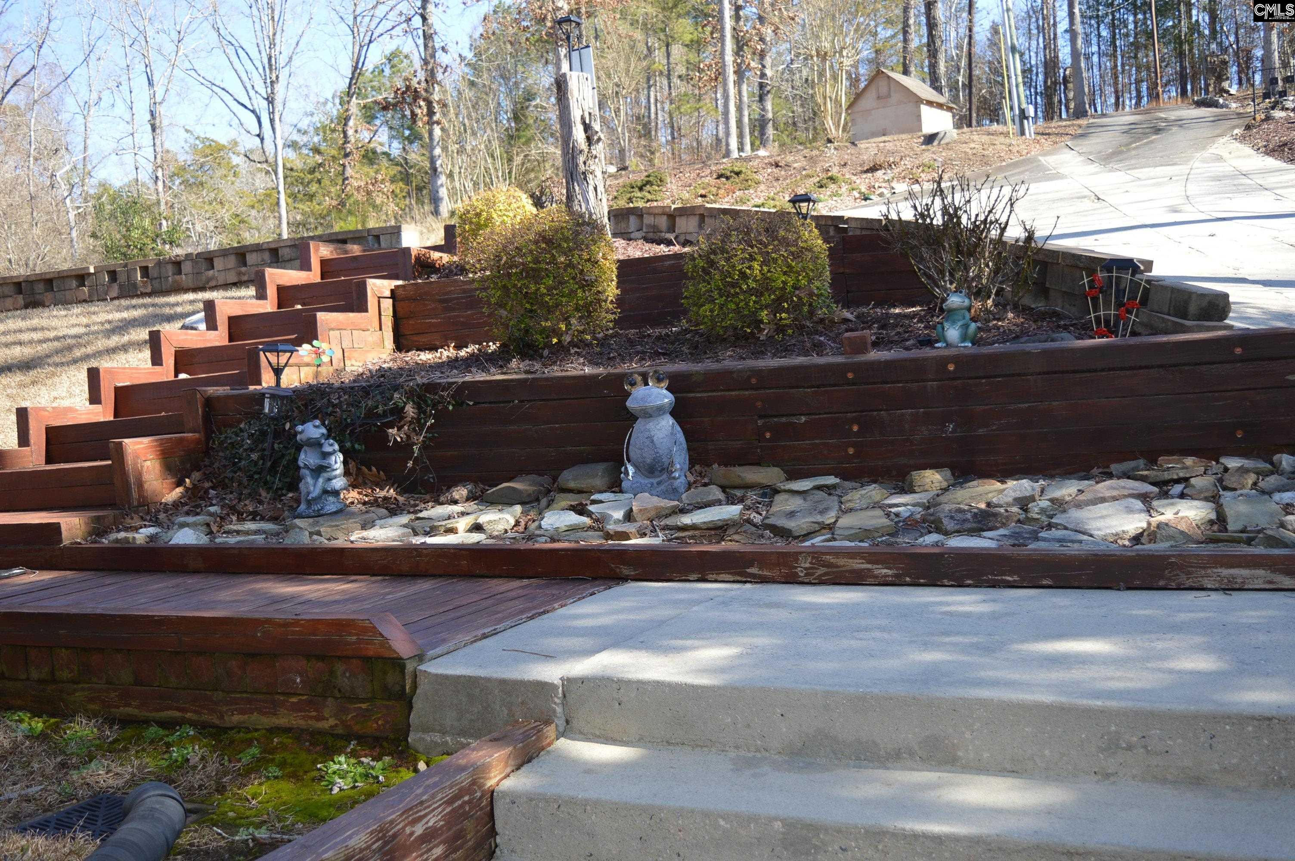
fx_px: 1348
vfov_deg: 35.4
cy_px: 430
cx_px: 648
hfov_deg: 51.3
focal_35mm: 38
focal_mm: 25
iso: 100
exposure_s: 1/200
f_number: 4.5
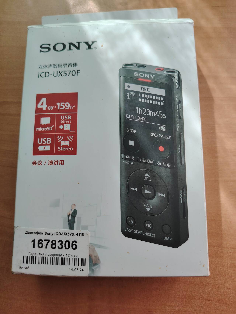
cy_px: 157
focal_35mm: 24
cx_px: 118
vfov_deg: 71.6
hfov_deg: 56.8
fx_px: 218
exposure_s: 1/50
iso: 244
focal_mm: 5.25
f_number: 1.75
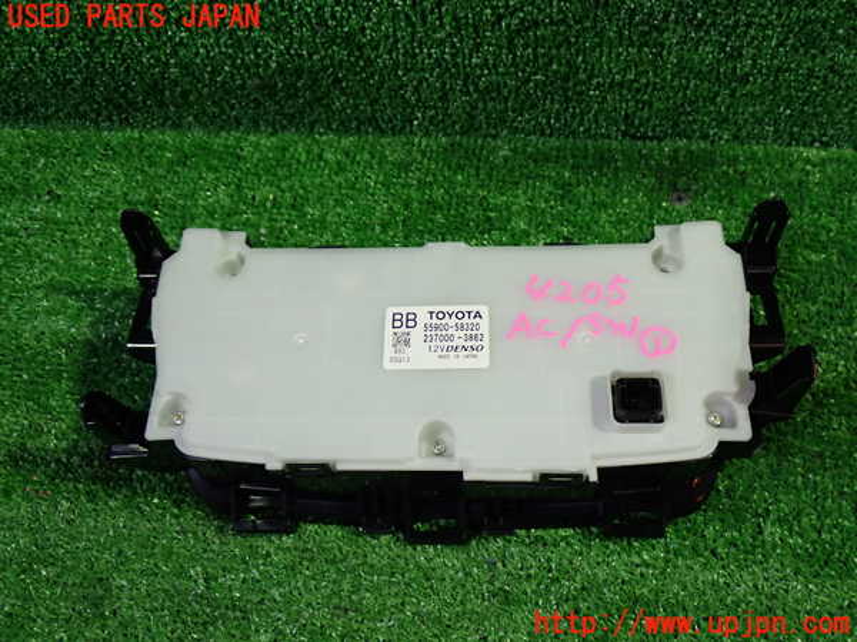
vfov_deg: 39.7
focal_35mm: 36
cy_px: 321
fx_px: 891
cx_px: 428
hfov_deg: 51.4
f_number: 2.5
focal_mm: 6.37
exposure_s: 1/40
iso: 400
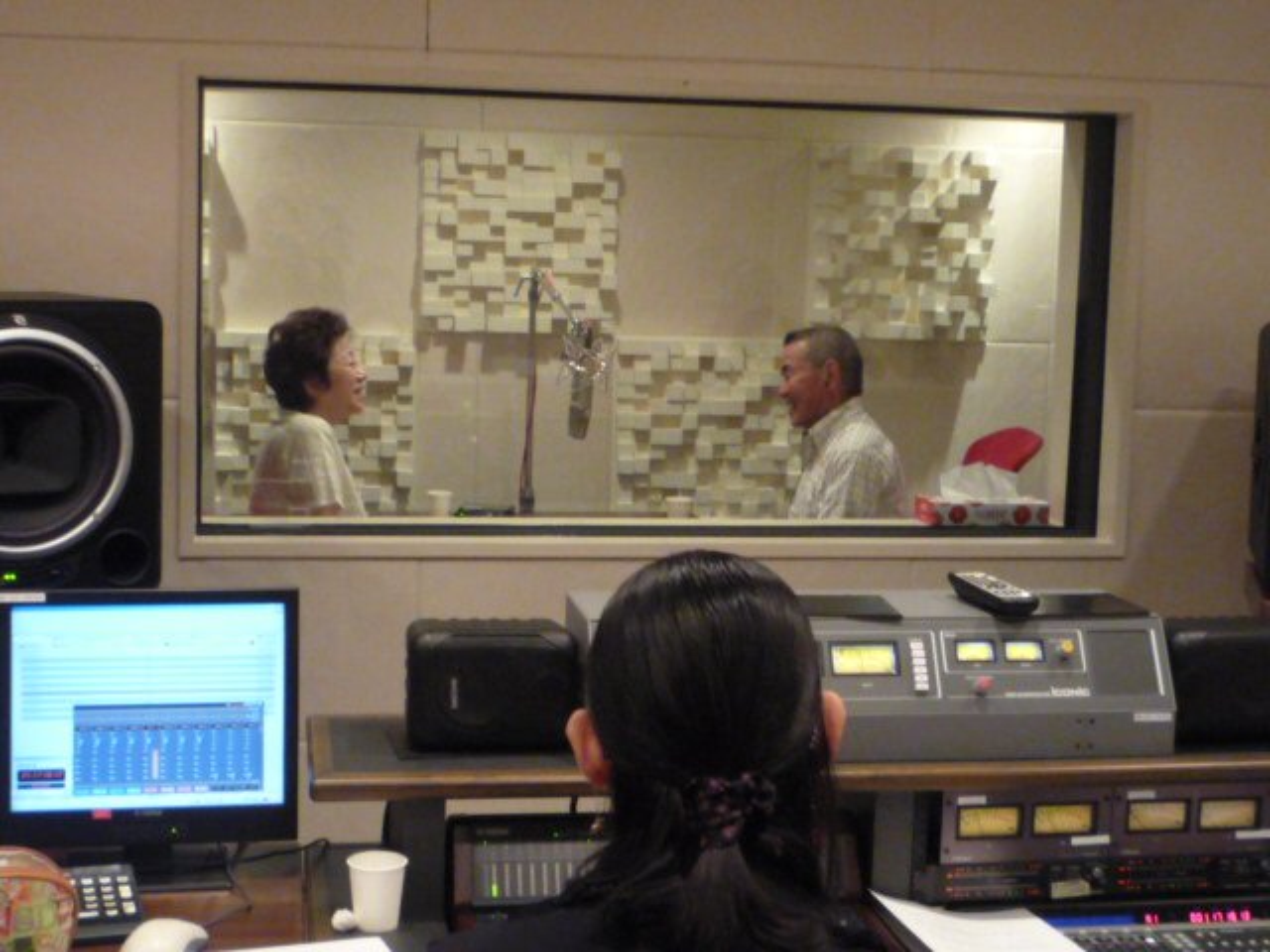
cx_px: 635
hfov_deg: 34.9
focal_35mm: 55
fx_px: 2018
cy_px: 476
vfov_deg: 26.6
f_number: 3.3
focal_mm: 5.3
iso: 400
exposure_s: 1/15
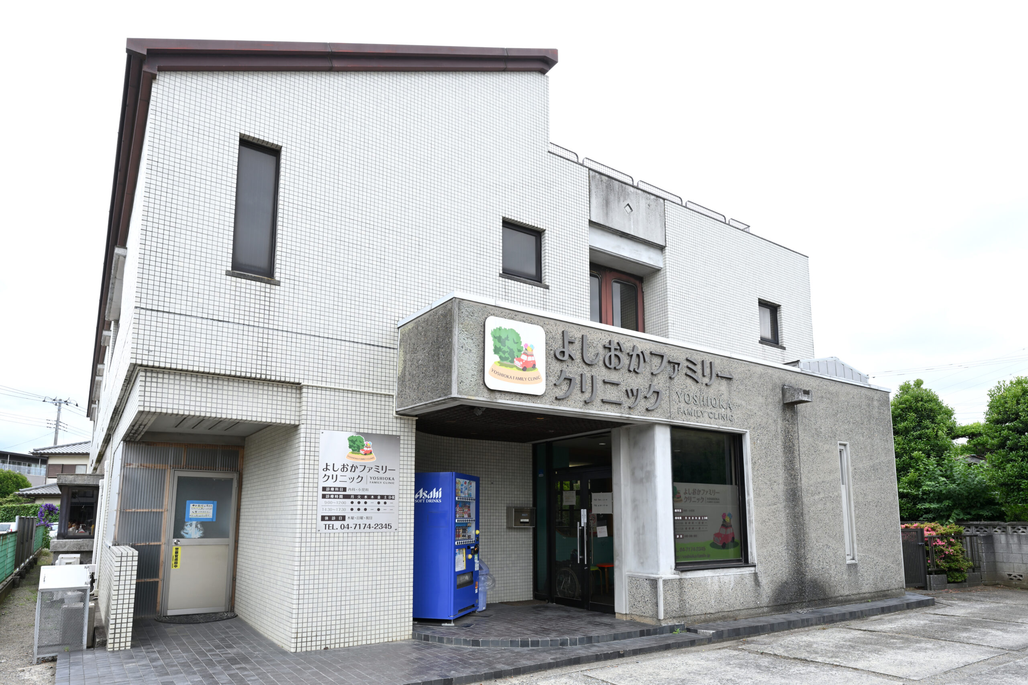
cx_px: 514
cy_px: 342
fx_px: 571
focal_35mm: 20
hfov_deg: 84.0
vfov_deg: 61.9
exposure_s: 1/50
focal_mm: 20
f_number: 11
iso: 80
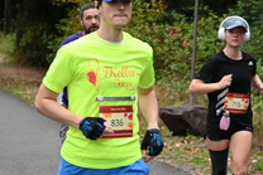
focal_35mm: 185
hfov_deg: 11.1
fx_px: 1352
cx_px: 104
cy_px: 23
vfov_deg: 7.4
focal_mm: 70
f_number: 6
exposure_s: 1/125
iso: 500
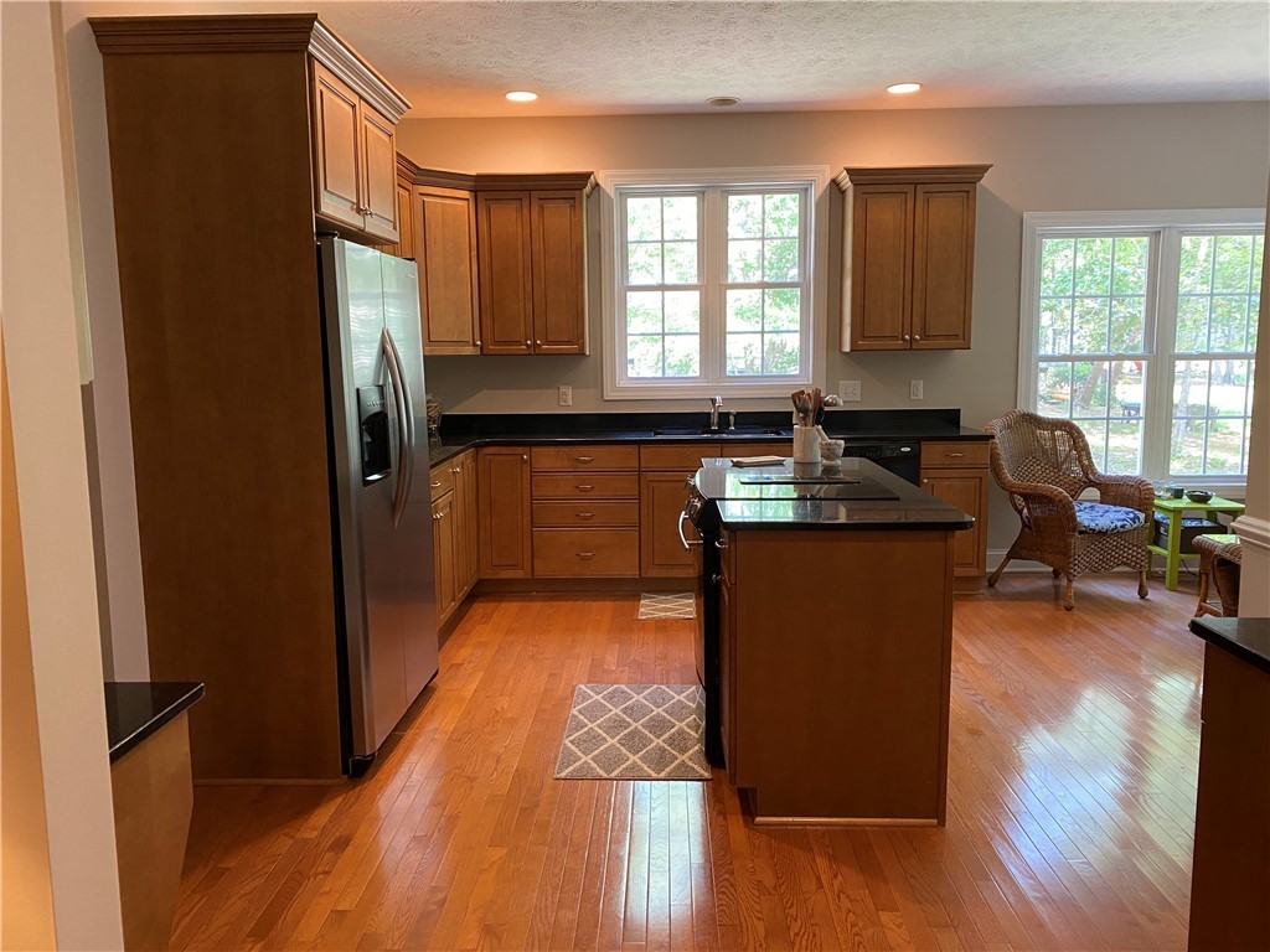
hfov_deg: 67.3
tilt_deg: -7.6
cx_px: 635
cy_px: 476
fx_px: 954
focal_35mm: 26
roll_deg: +0.2
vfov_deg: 53.1
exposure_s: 1/60
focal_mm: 4.25
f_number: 1.8
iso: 250
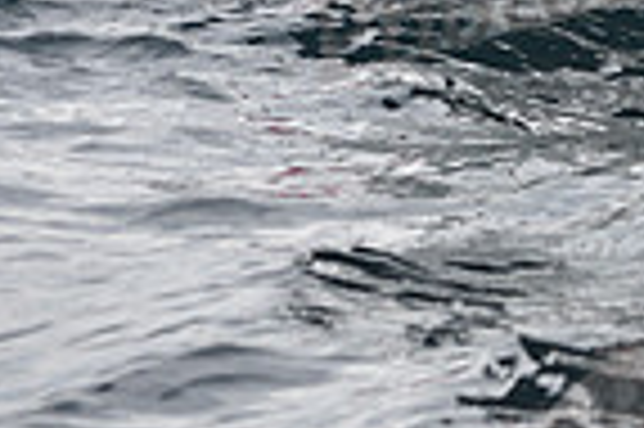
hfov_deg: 7.1
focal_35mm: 284
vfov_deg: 4.8
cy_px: -331
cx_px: 1180
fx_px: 5075
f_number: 4.5
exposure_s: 1/800
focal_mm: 70
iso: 250
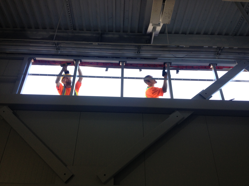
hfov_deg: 52.6
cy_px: 93
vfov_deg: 40.7
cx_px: 124
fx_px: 252
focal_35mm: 35
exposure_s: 1/120
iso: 64
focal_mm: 4.28
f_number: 2.4
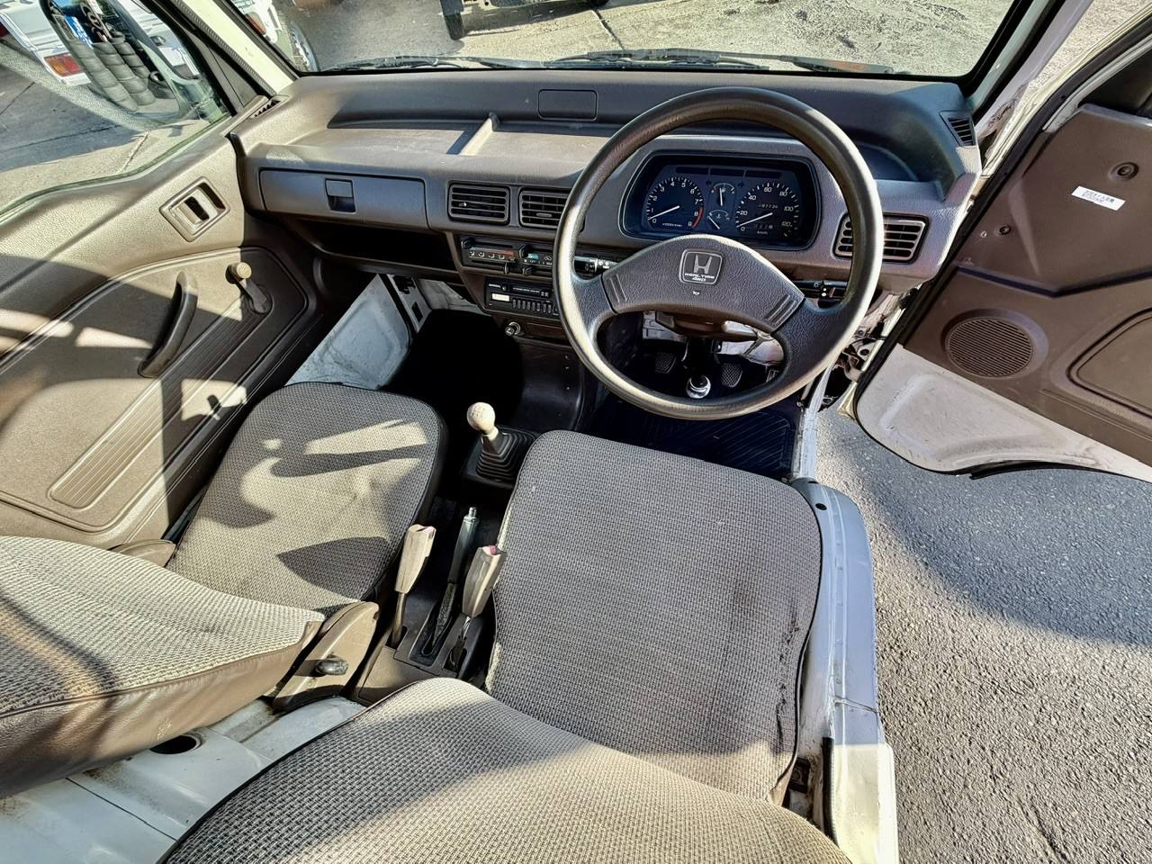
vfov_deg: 85.7
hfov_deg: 102.1
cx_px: 576
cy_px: 432
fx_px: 466
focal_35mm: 14
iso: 40
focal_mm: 2.22
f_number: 2.2
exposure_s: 1/144
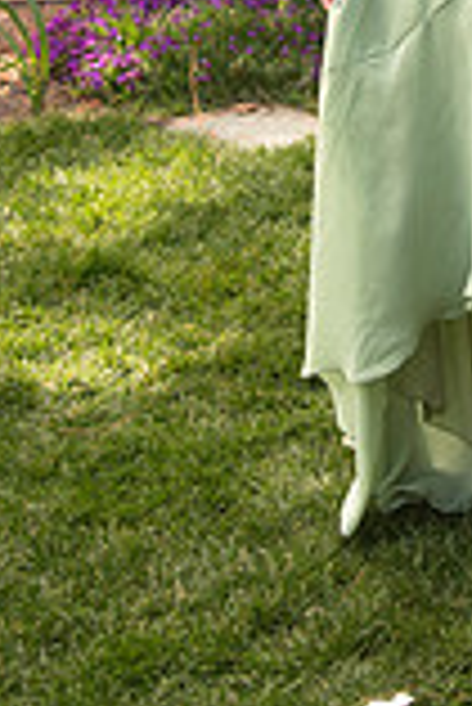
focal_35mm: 126
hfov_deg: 10.8
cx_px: 499
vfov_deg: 15.3
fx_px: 2472
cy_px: -288
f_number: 5
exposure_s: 1/125
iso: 400
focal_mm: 44
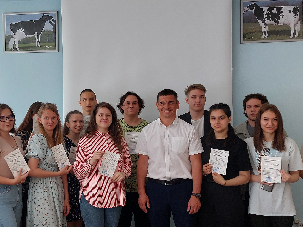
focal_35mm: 48
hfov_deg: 38.2
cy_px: 127
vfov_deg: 30.2
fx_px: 420
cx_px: 62
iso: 50
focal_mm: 5.23
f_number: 1.8
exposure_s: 1/100
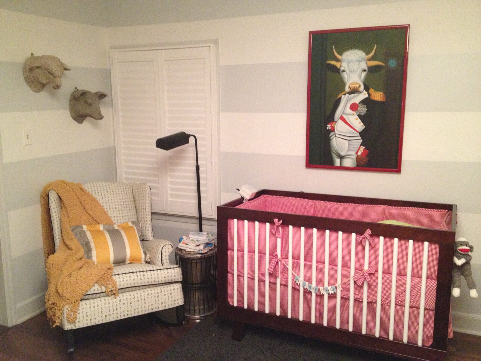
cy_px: 180
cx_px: 240
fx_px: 486
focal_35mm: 35
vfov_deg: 40.7
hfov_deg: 52.6
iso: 400
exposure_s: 1/15
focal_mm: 4.28
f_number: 2.4
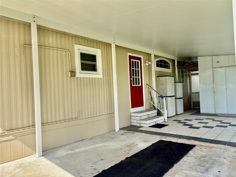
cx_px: 118
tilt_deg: +1.0
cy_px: 88
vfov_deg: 53.1
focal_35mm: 26
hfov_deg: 67.3
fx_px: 177
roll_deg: +3.4
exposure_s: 1/1953
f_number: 1.6
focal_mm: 5.96
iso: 64
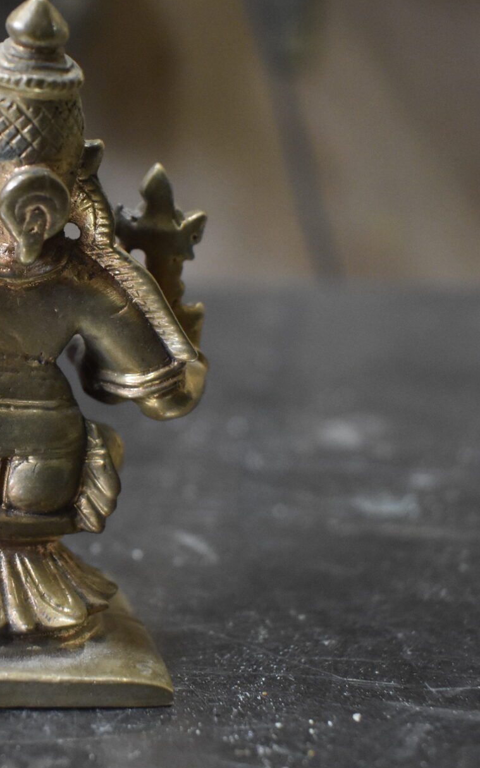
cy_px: 281
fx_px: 1214
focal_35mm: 58
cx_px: 59
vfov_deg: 34.9
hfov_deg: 21.9
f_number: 4
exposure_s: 1/60
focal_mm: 18
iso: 2000
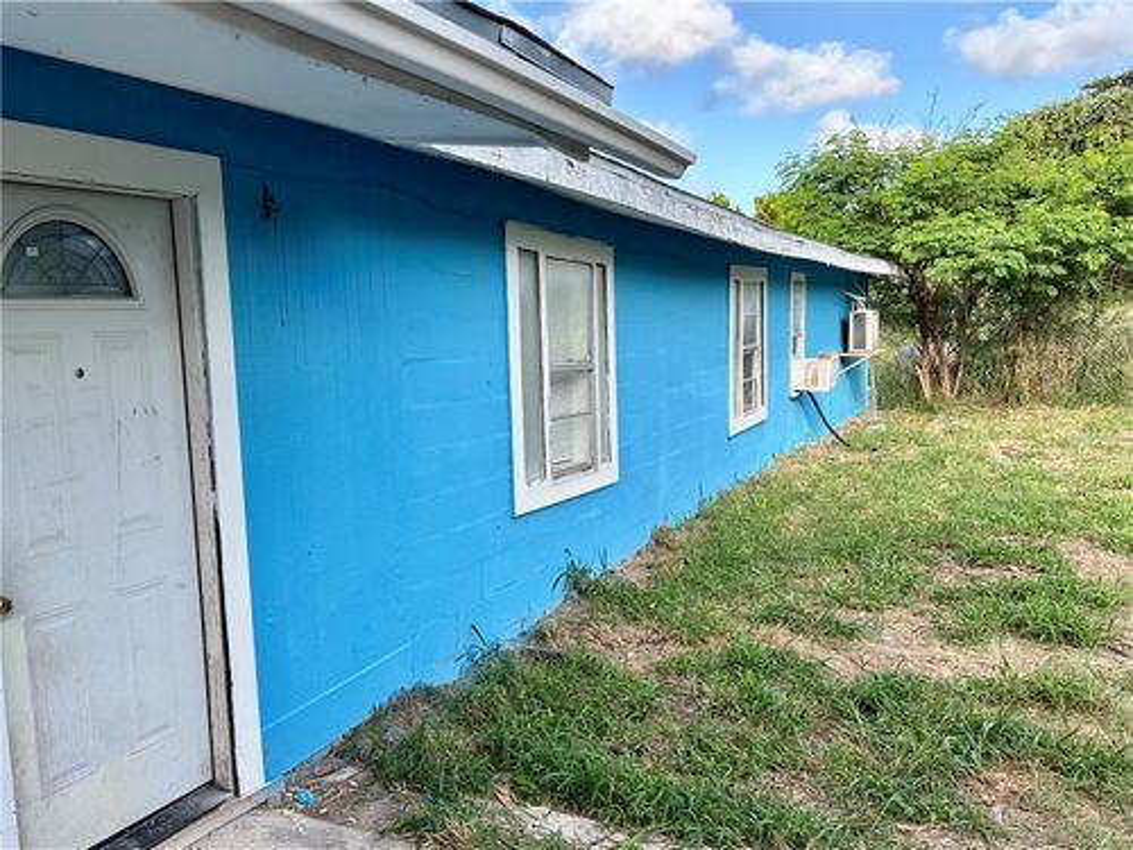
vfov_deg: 53.1
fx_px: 851
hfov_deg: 67.3
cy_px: 425
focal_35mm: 26
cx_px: 566
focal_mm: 5.96
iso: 50
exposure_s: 1/697
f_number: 1.6
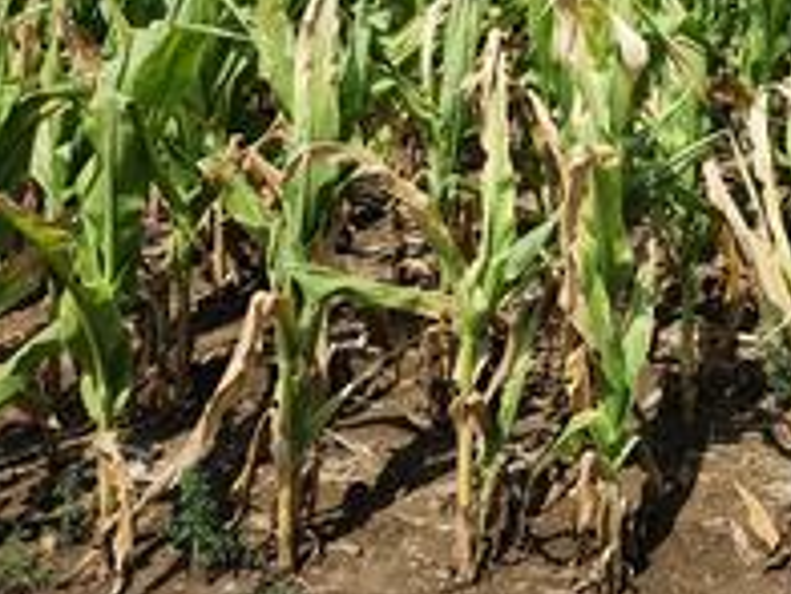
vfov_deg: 29.8
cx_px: 795
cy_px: 77
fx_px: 1074
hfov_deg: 36.3
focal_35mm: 47
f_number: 1.8
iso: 25
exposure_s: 1/1978
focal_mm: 5.54
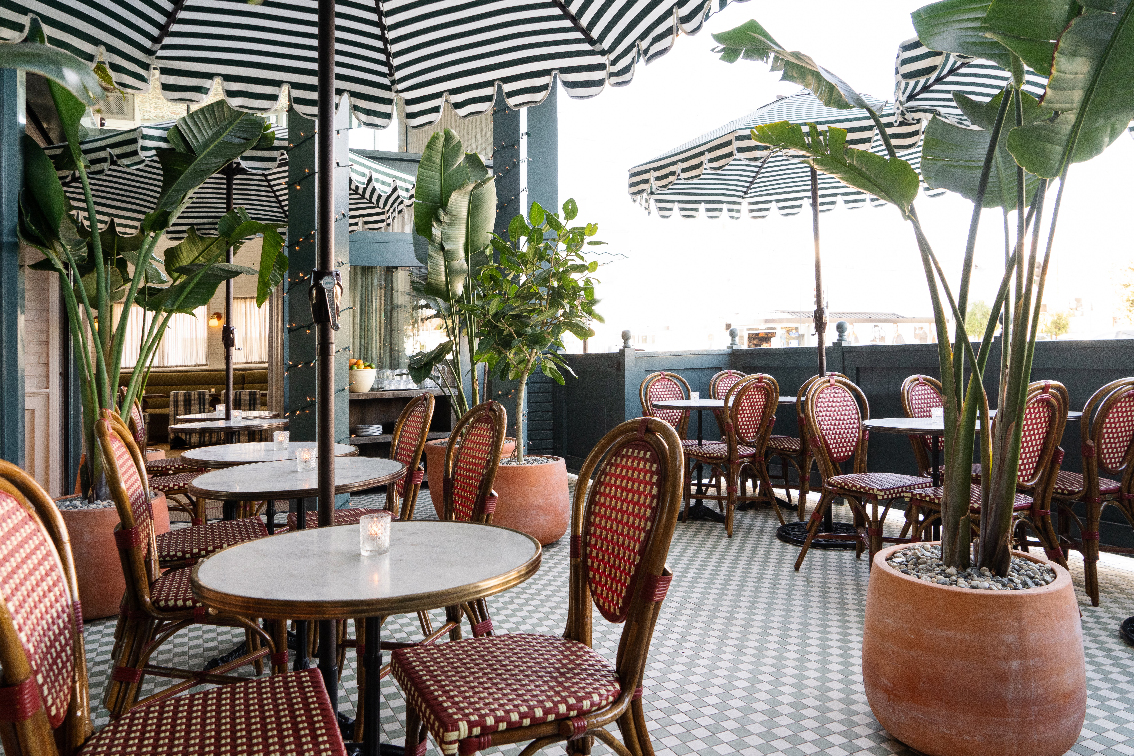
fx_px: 756
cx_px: 567
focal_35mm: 24
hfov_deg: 73.7
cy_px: 378
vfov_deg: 53.1
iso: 1600
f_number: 7.1
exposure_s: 1/100
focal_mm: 24
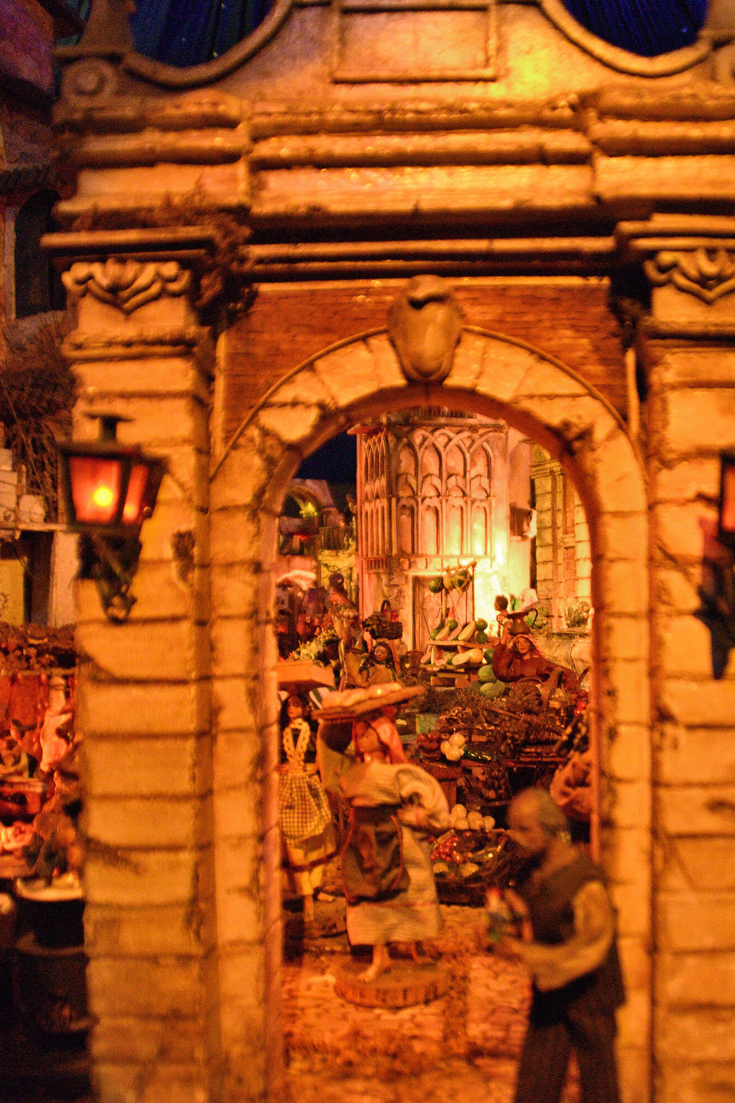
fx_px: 1225
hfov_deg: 33.3
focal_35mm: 40
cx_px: 445
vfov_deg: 48.3
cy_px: 633
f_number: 3.8
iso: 800
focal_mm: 22
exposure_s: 1/20
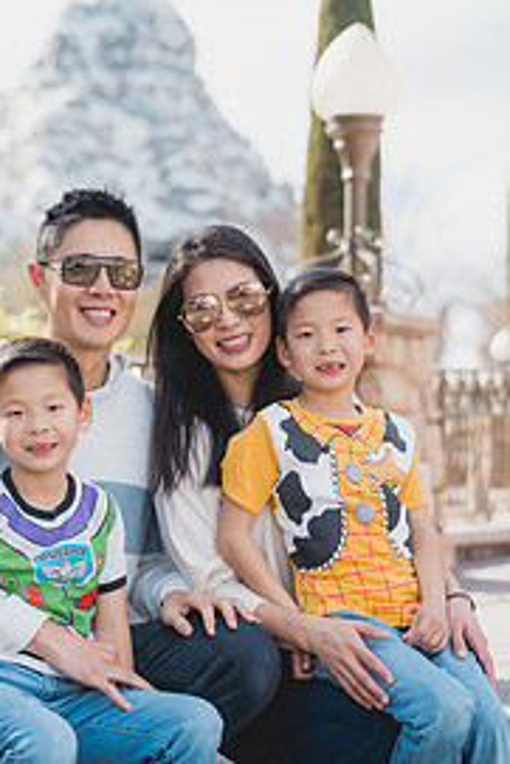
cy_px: 474
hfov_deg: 16.4
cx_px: 166
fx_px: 1761
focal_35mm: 83
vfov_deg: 24.4
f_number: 2
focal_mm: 50
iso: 125
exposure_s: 1/1250
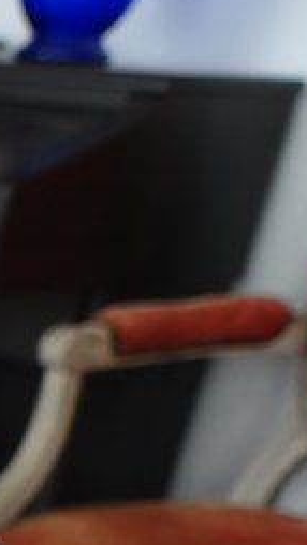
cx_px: -887
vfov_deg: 16.5
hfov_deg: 7.5
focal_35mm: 119
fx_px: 1721
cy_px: 809
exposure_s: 1/80
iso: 125
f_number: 2.8
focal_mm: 8.8
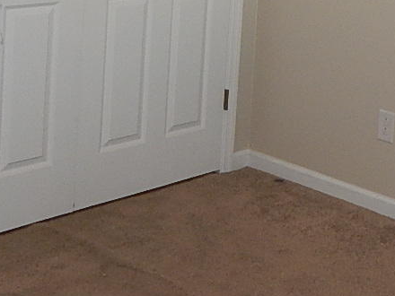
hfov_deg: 23.9
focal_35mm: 80
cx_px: 337
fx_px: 913
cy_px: -74
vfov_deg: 17.4
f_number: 3
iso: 200
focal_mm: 4
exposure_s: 1/30
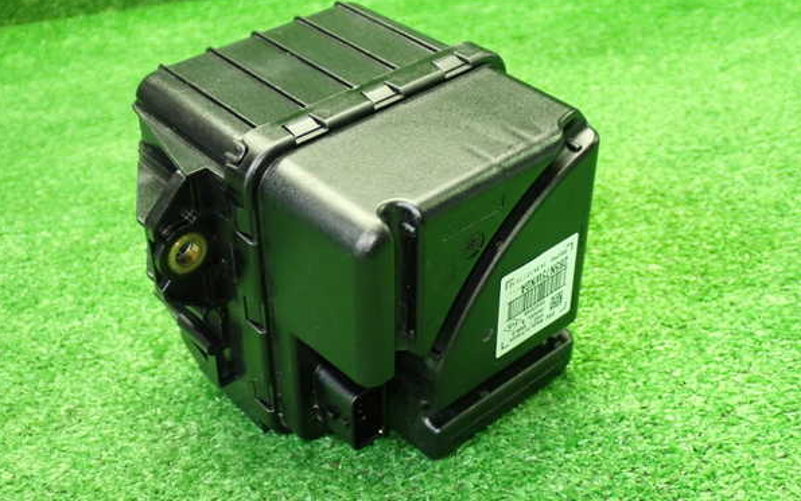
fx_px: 1026
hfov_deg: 42.6
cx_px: 400
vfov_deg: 27.4
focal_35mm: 47
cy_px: 233
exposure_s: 1/40
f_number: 2.9
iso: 800
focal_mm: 7.84
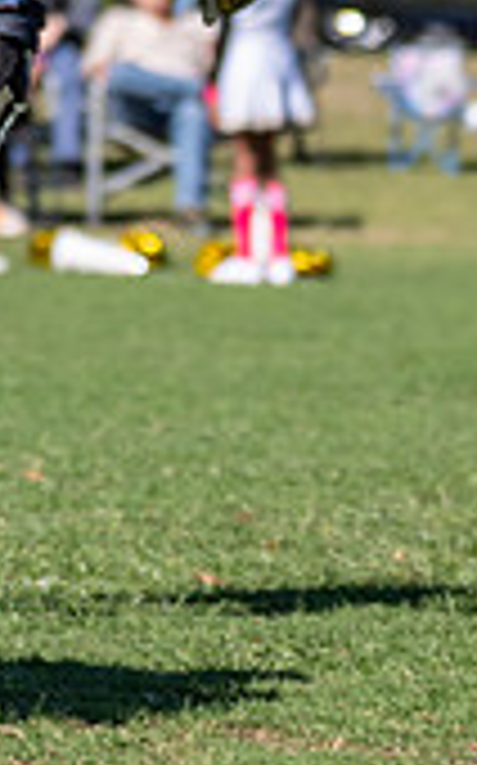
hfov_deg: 2.9
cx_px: -666
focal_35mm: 445
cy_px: -9
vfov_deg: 4.7
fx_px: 9272
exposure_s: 1/2000
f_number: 2.8
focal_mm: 70
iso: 100
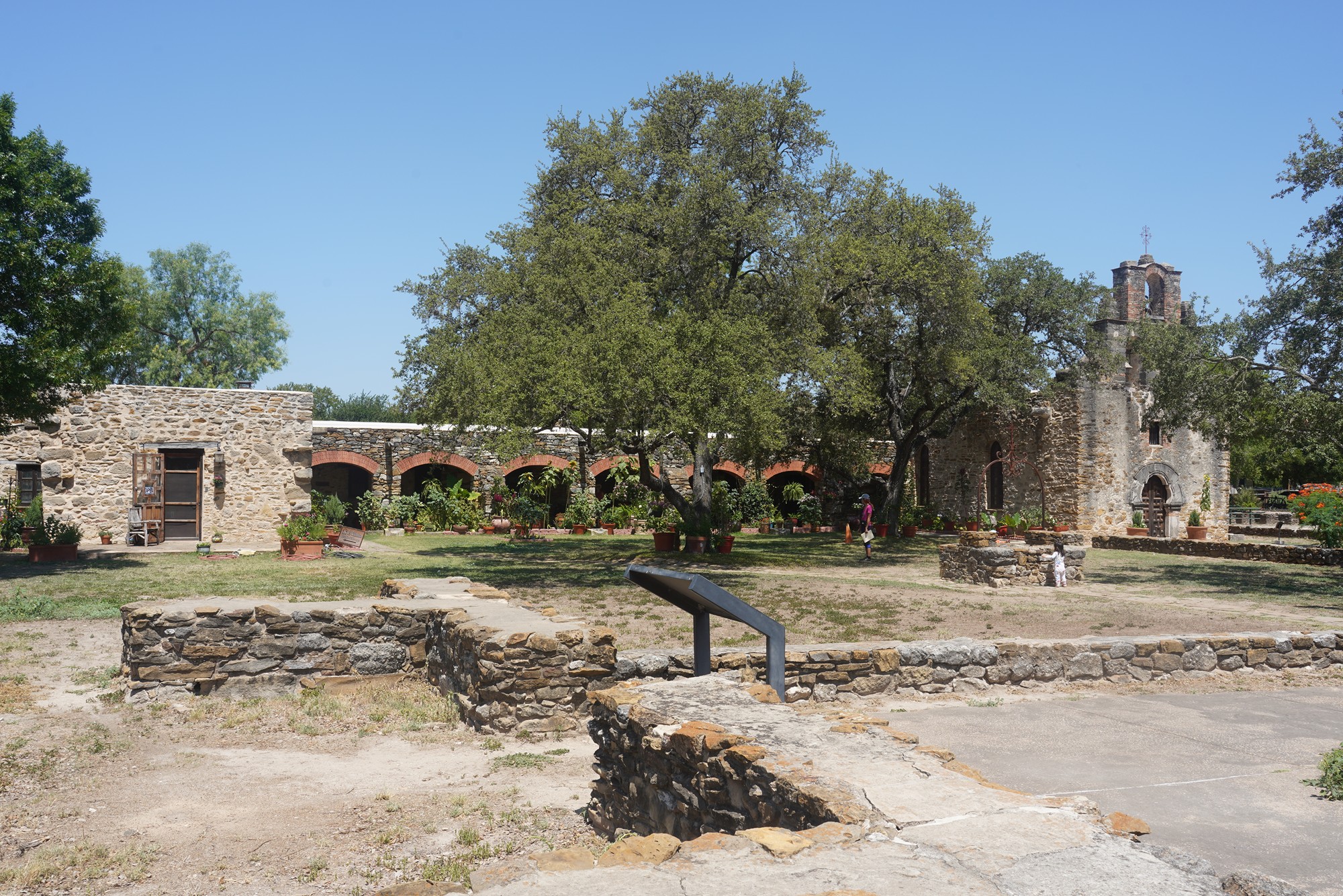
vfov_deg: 41.1
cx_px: 672
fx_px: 1194
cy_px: 448
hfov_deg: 58.7
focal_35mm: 32
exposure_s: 1/100
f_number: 13
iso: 100
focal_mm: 32
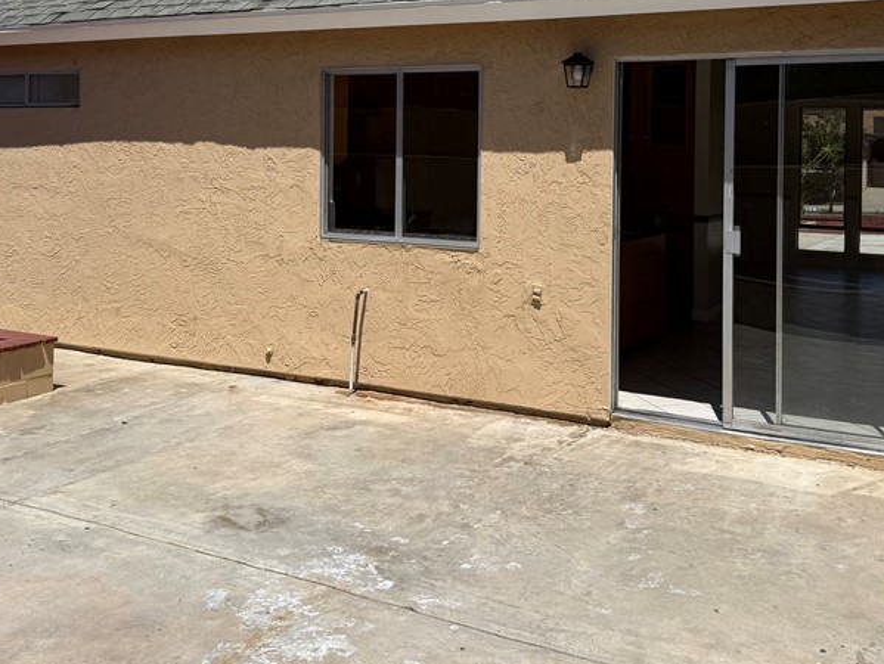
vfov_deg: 34.3
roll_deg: -0.3
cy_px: 155
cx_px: 449
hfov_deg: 45.7
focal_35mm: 41
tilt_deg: -0.1
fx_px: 1048
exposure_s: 1/7353
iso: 80
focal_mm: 6.76
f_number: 1.78
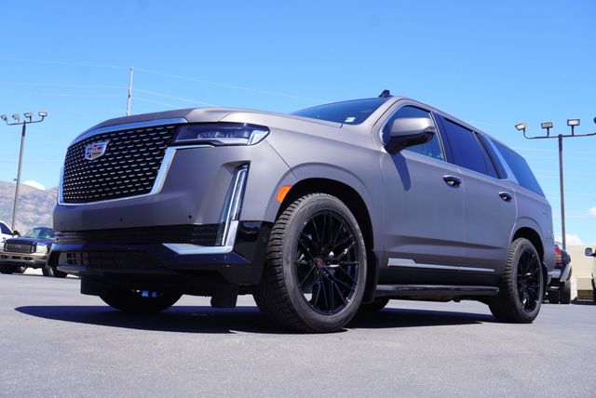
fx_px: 572
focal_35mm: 34
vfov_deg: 38.4
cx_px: 298
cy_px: 199
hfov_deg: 55.1
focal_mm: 23
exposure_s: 1/125
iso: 100
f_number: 8
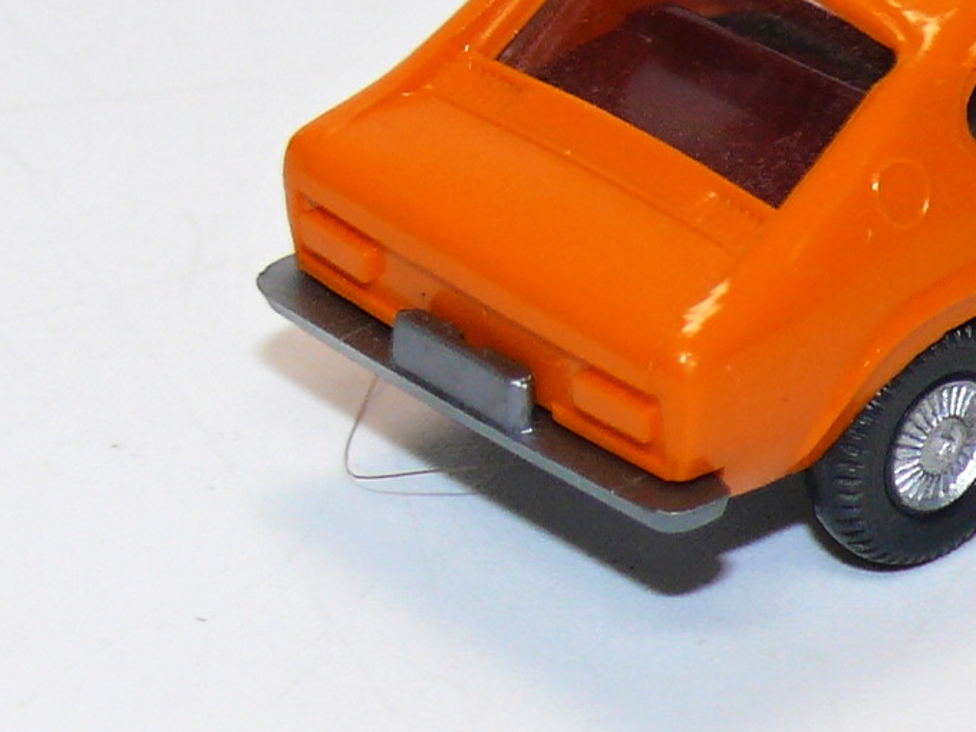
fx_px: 9558
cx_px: 1036
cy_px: -30
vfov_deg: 4.4
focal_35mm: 339
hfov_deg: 5.8
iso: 100
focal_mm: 17
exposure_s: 1/30
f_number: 4
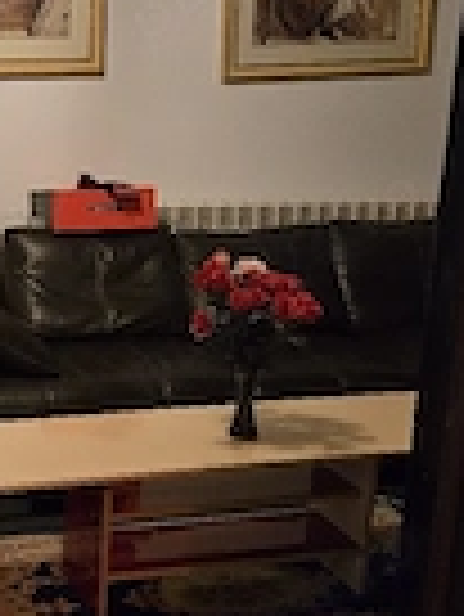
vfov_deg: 28.9
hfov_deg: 21.3
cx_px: 14
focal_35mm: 67
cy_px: 337
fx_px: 1196
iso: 1600
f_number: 1.8
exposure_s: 1/101
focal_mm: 5.4
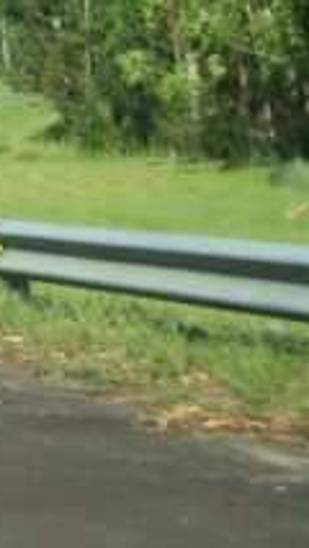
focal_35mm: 141
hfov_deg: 7.7
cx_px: -574
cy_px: -9
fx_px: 2051
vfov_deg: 15.0
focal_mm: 6
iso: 80
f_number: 4.8
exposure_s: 1/313
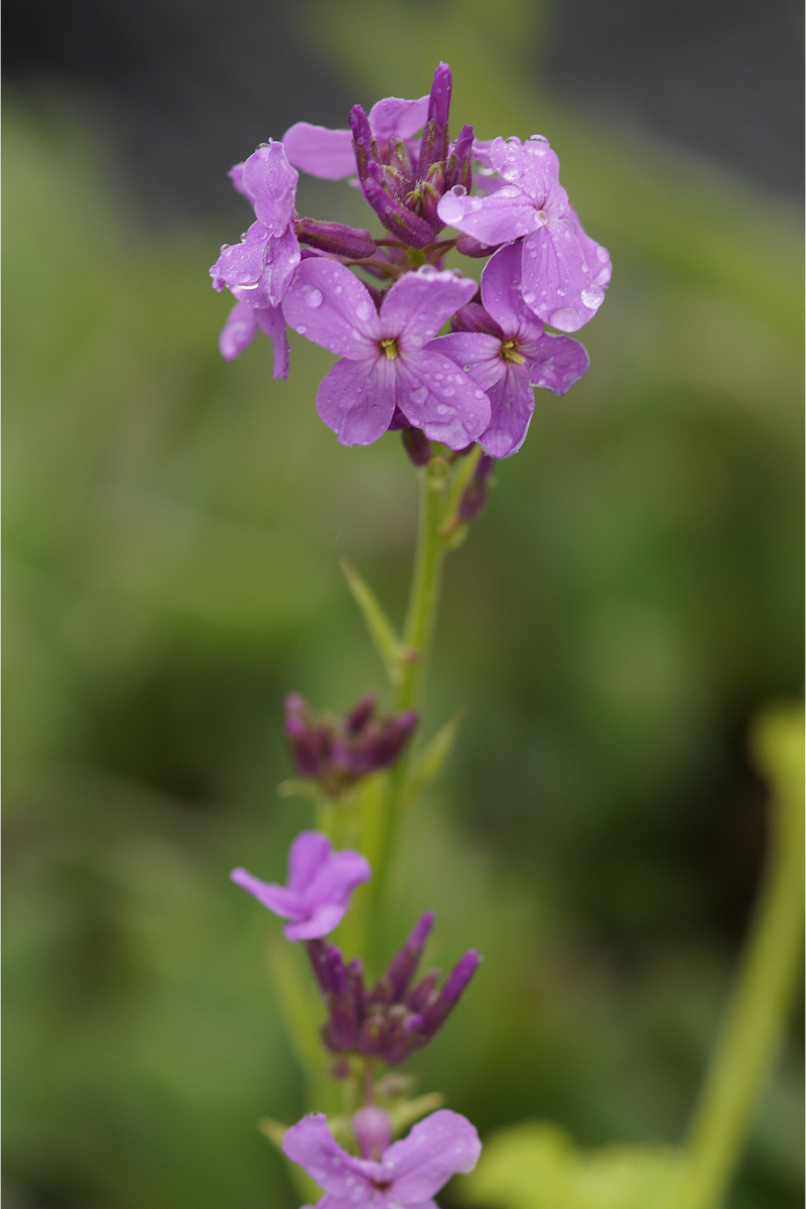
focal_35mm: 150
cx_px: 403
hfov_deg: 9.1
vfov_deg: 13.7
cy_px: 604
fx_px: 5037
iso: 250
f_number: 4
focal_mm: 100
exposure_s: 1/160
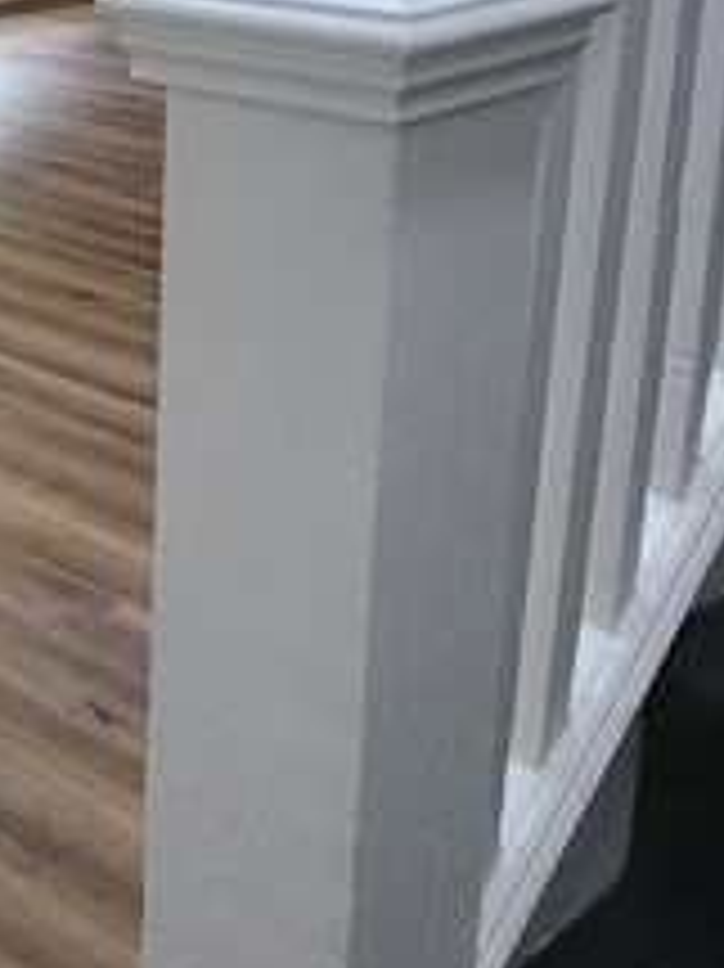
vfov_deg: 30.1
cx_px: -409
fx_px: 1731
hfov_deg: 19.9
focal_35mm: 62
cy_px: 126
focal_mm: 1.7
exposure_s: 1/60
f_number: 2.2
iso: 125
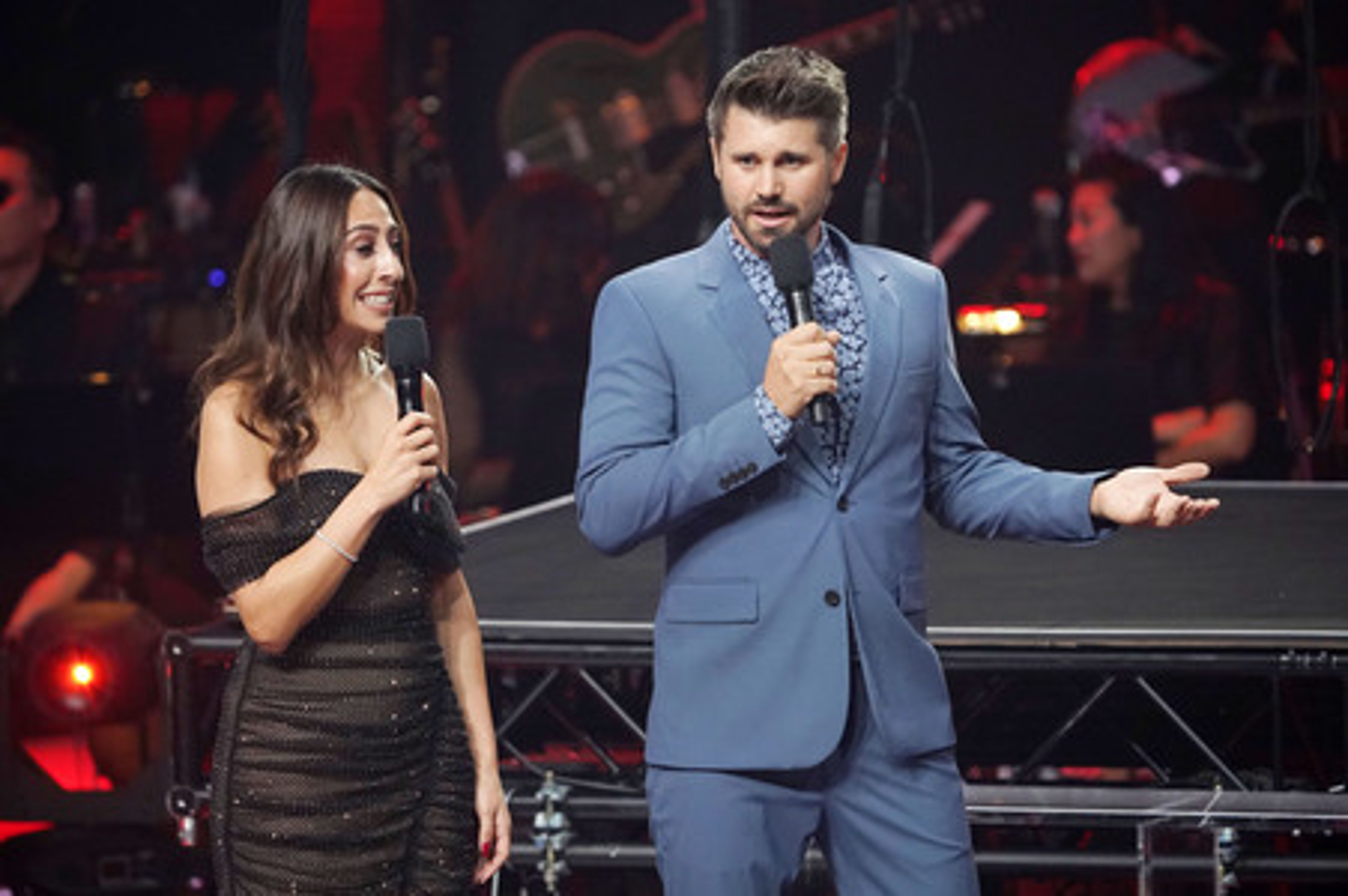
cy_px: 448
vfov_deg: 3.0
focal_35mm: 456
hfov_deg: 4.5
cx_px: 674
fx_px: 17062
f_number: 6.3
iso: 5000
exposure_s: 1/160
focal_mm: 456
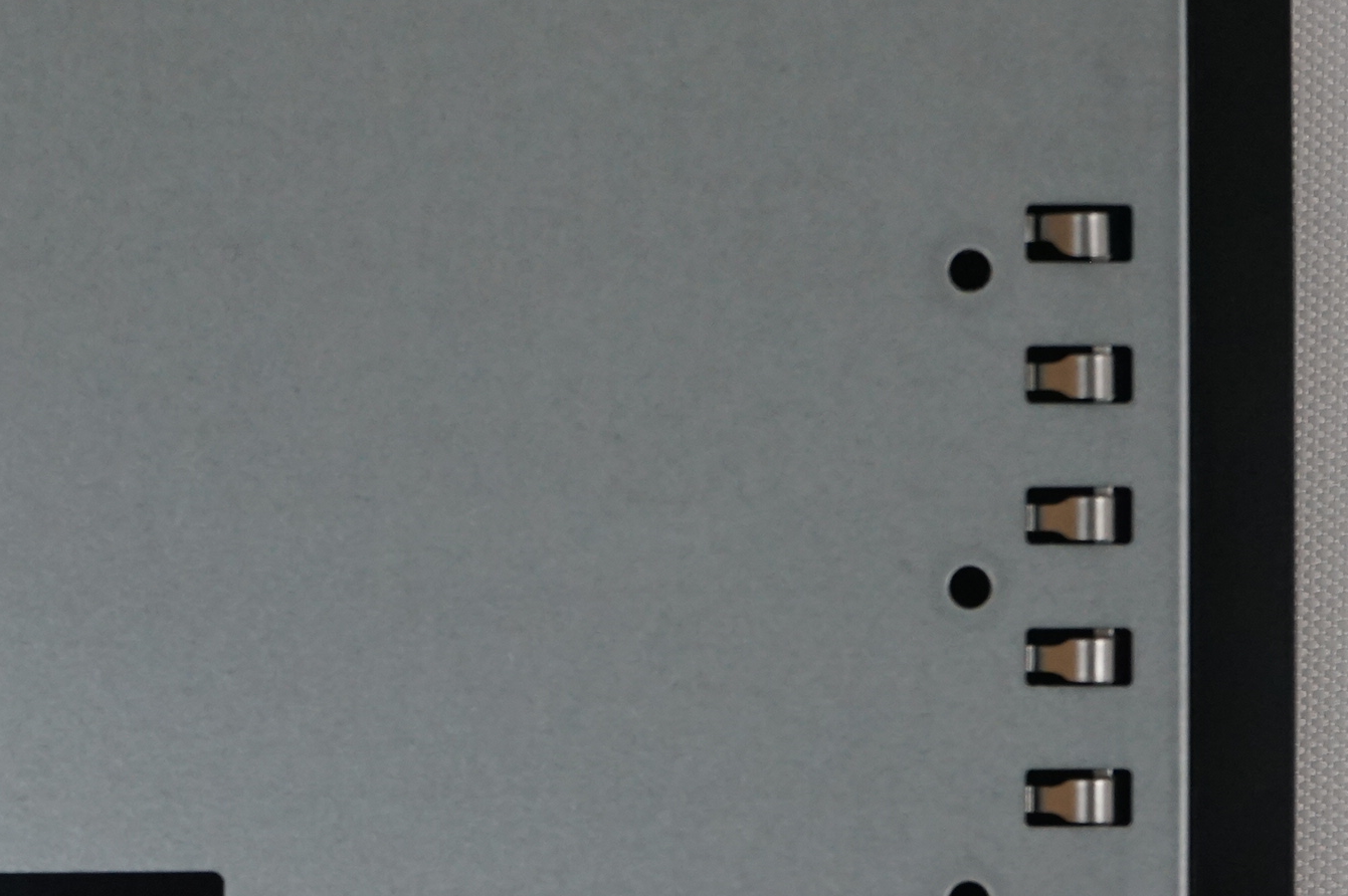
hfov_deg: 13.0
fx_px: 5874
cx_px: 221
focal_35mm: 157
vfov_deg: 8.7
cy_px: 575
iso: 2000
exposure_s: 1/80
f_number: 10
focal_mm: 70
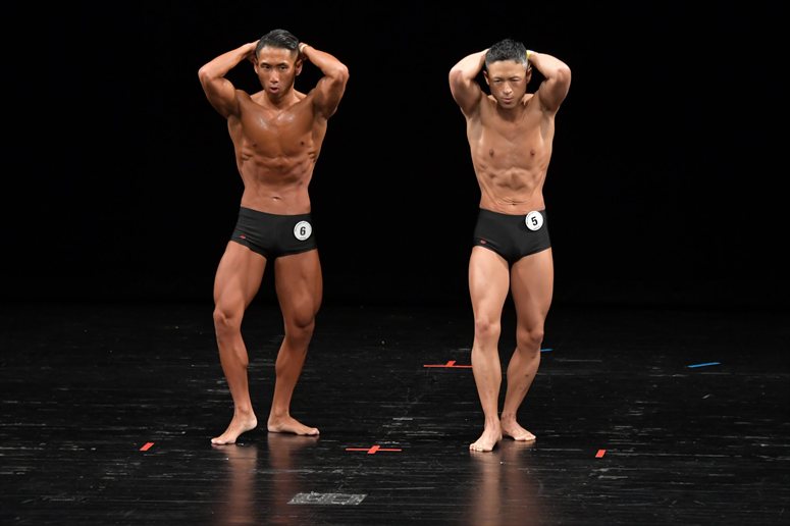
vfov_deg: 5.1
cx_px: 395
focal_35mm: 270
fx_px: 5922
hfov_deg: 7.6
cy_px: 263
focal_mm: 180
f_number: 5.6
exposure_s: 1/400
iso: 2500
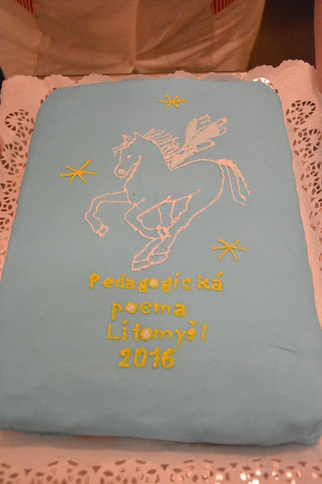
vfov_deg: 51.3
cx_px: 161
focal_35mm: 38
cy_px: 242
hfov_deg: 35.5
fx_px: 503
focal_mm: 25
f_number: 5
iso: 4000
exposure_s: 1/100
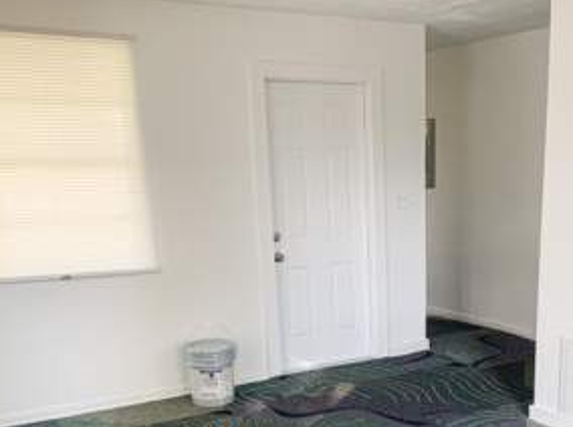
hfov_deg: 42.6
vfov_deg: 32.1
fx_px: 727
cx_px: 371
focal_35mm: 44
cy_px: 329
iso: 125
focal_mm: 4.25
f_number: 1.8
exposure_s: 1/60
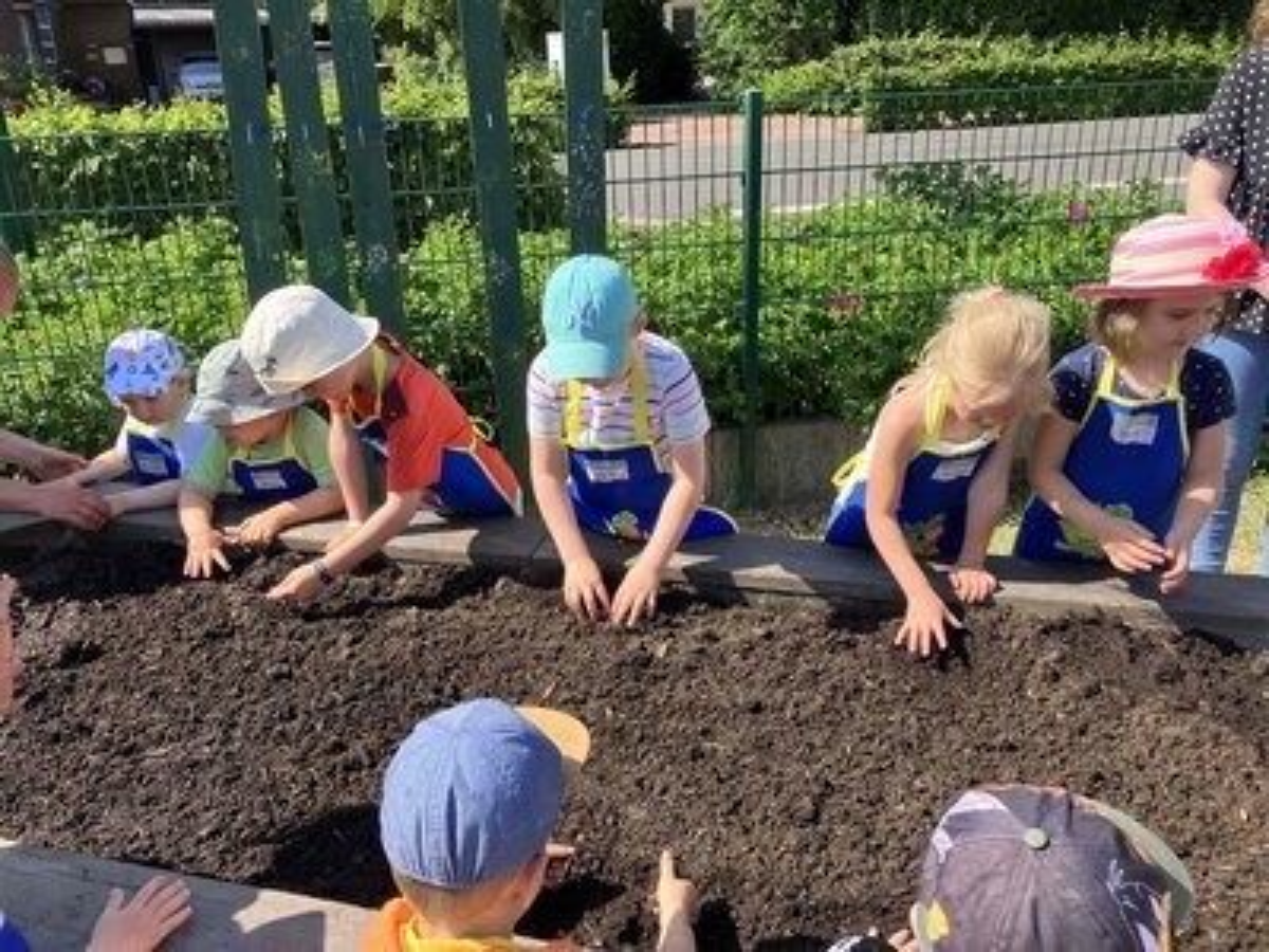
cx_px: 634
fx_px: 1026
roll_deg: +2.8
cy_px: 476
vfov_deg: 49.7
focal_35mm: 28
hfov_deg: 63.4
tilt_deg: -21.0
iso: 32
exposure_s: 1/1033
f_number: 1.8
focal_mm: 3.99
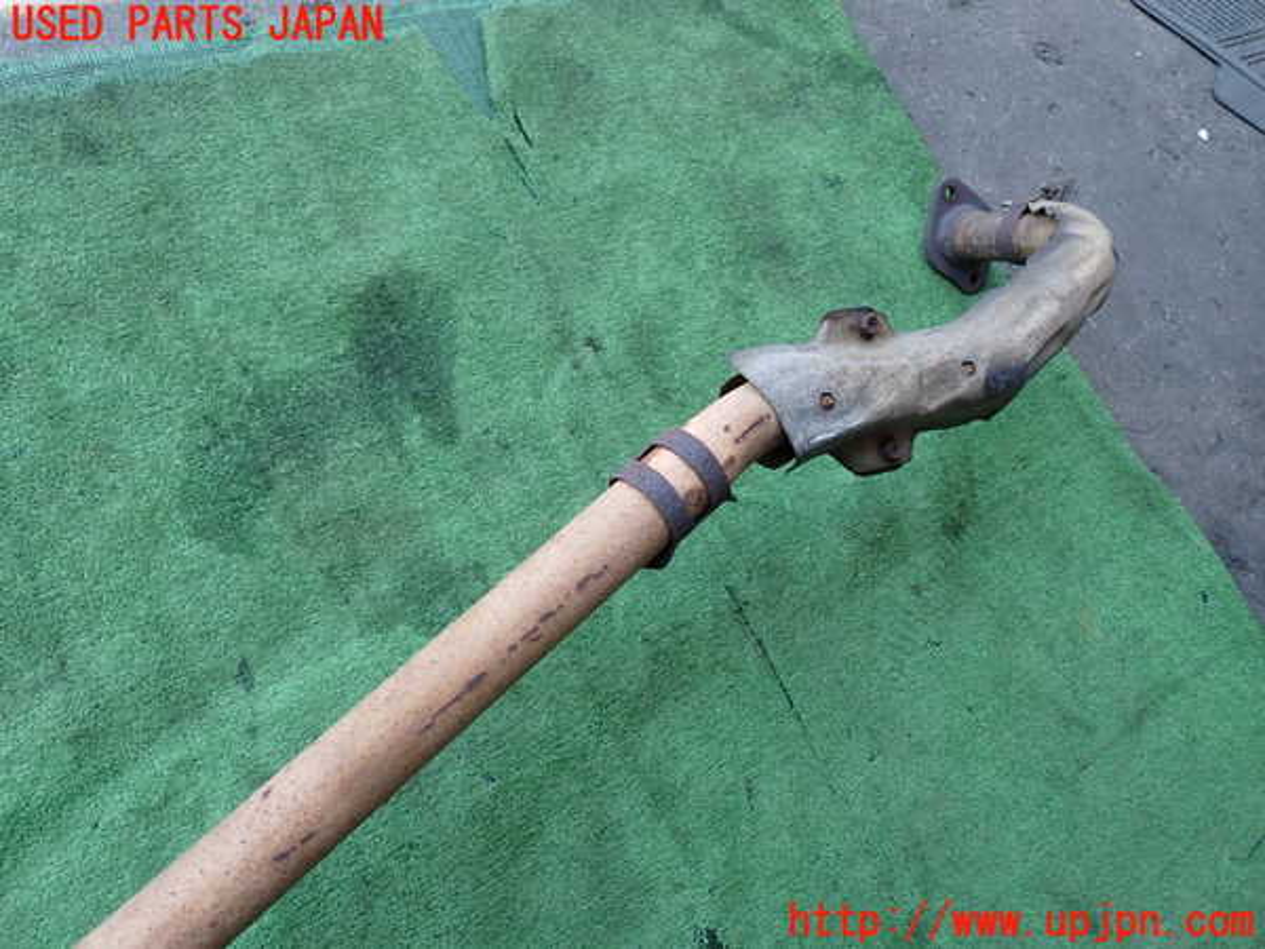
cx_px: 632
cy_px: 474
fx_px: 914
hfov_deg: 69.4
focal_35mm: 25
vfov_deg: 54.9
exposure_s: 1/160
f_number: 2.8
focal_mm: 4.5
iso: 100
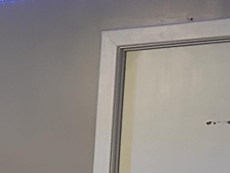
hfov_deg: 12.3
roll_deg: +0.5
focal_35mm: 136
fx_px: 904
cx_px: -272
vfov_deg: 10.0
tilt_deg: -10.8
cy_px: 363
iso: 800
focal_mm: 6.86
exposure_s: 1/30
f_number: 1.78
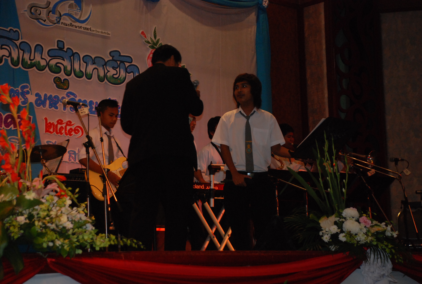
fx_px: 1022
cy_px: 142
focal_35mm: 87
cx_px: 211
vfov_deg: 15.8
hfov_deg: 23.3
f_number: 5.3
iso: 1000
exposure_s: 1/60
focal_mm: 58
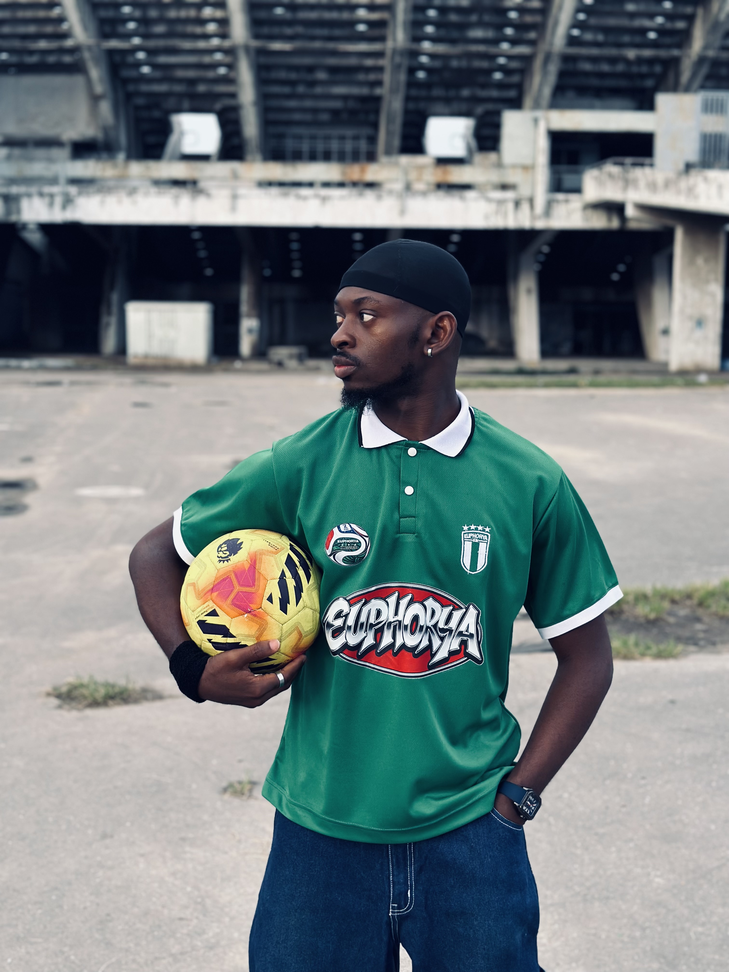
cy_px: 486
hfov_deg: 30.3
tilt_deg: -5.8
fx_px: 1348
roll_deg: -2.1
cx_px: 364
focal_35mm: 48
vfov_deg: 39.7
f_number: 1.78
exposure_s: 1/171
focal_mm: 6.86
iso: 125
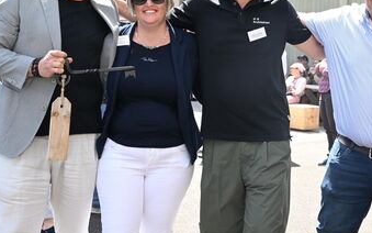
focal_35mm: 65
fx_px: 659
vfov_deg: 19.9
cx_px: 251
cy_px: 68
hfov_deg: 31.2
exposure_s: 1/640
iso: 1250
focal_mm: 40
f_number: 8
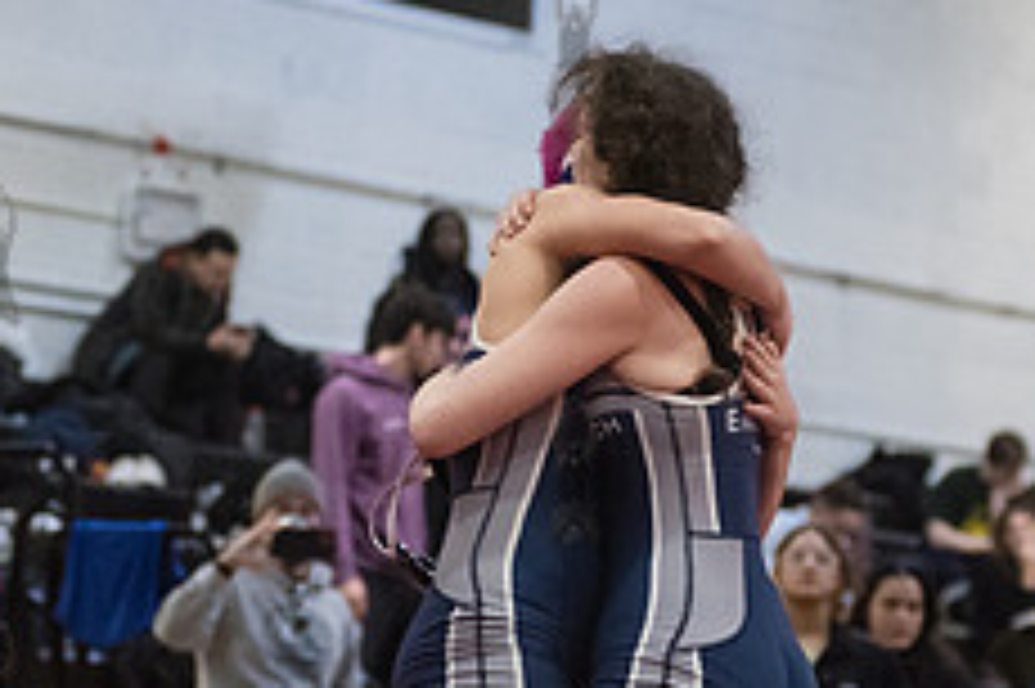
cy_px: 465
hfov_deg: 10.2
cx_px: 572
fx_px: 5803
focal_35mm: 202
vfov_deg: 6.8
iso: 8000
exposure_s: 1/500
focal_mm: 80
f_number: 3.5
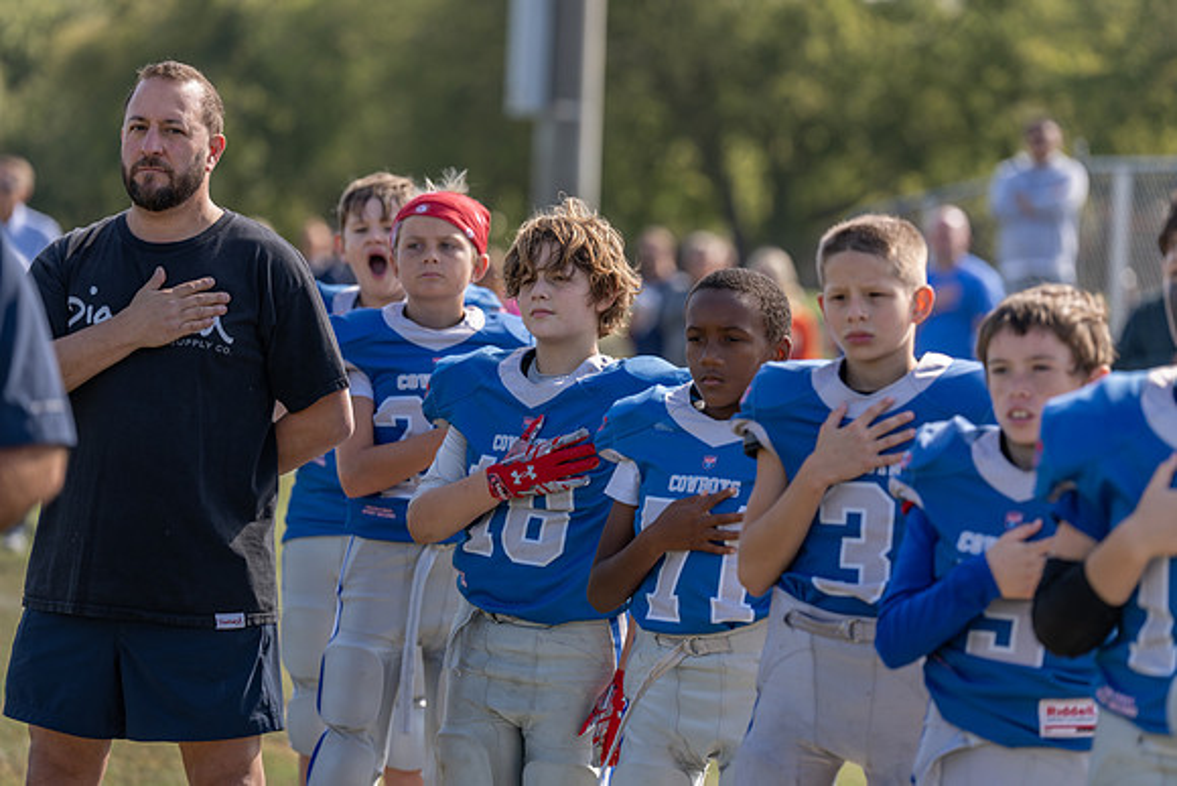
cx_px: 588
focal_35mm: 164
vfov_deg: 8.4
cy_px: 393
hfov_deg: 12.5
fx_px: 5363
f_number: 3.5
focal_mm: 164
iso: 100
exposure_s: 1/500
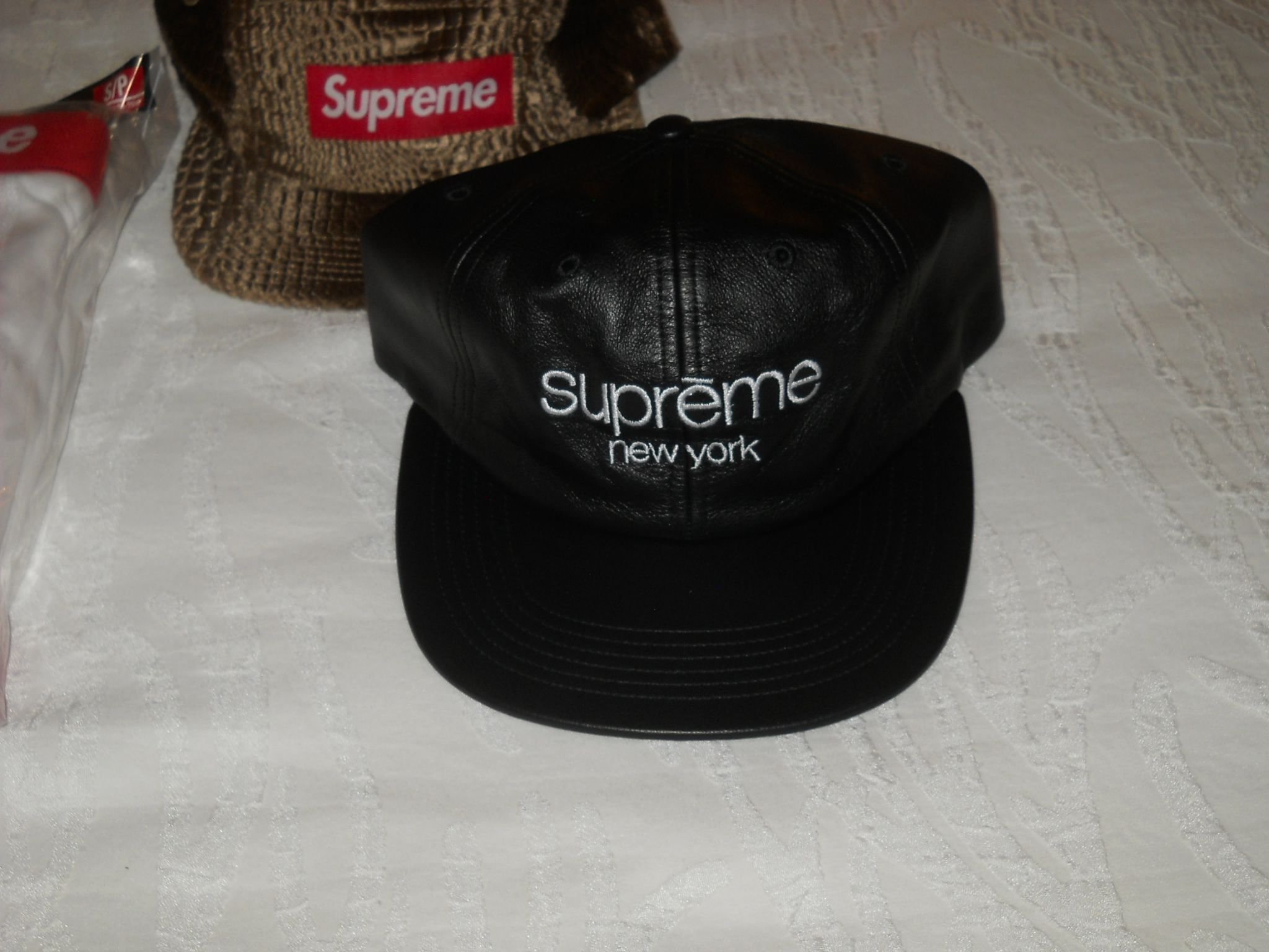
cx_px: 634
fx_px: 1760
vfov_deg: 30.3
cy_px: 476
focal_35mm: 48
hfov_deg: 39.7
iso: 80
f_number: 3.3
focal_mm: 7.88
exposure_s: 1/30
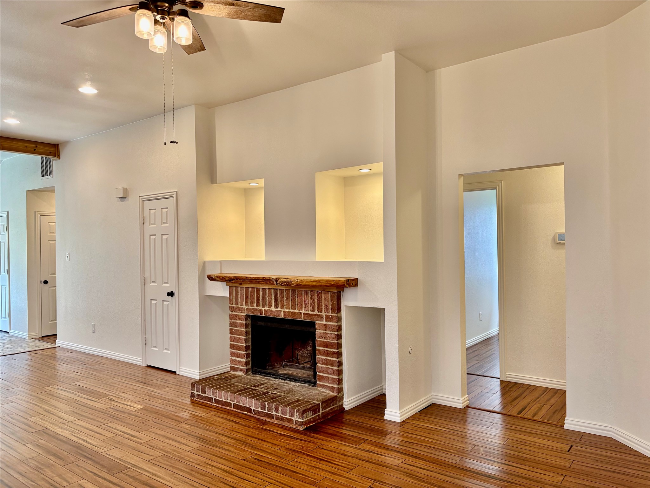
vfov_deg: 53.1
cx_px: 325
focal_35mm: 26
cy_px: 244
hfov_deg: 67.3
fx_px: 488
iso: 100
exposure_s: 1/120
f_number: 1.6
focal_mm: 5.96
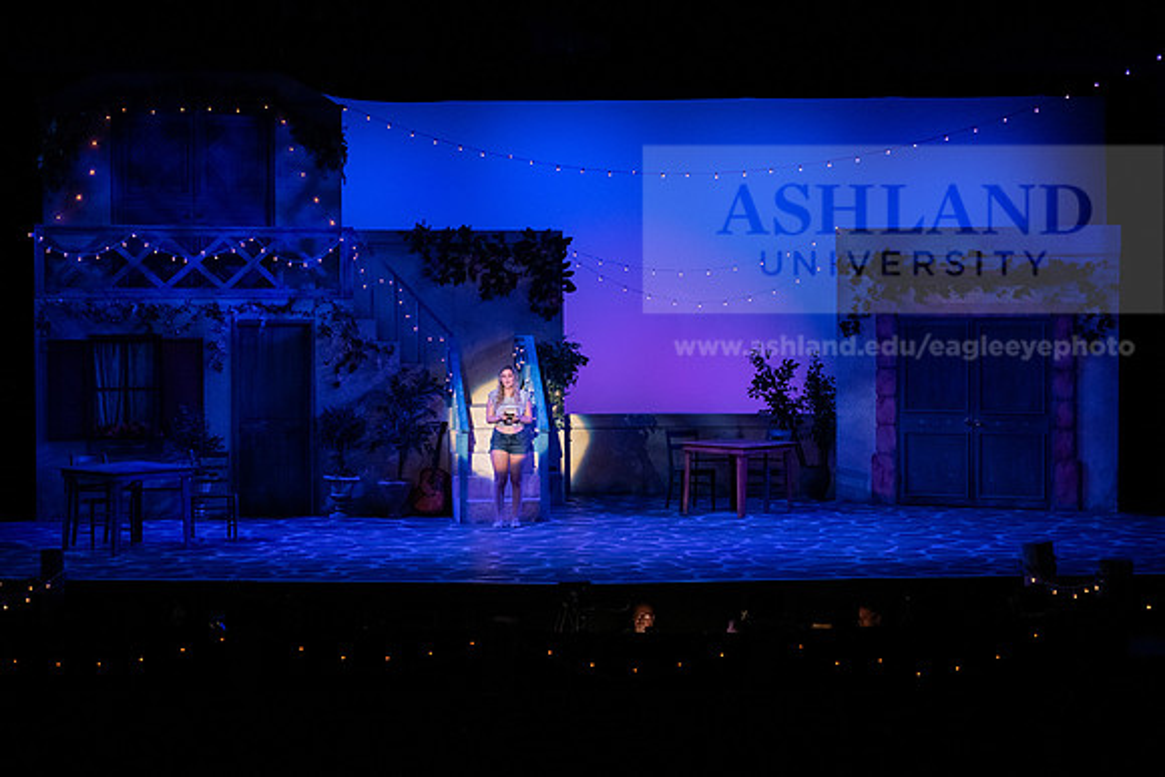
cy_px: 388
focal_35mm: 70
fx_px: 2266
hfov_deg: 28.8
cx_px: 582
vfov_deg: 19.5
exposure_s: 1/320
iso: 3200
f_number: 3.2
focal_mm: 70
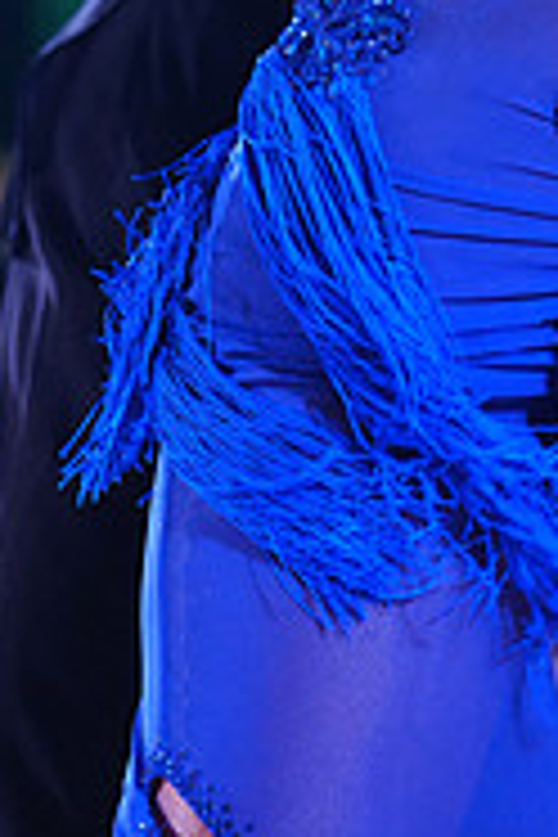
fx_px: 8718
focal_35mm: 375
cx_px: 677
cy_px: -256
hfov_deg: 3.7
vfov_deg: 5.5
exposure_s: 1/400
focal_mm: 120
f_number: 2.8
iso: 6400
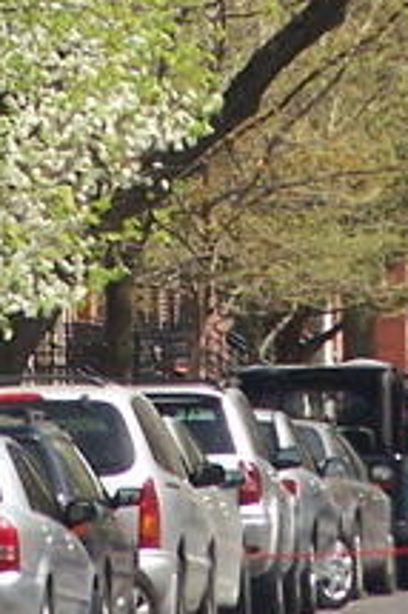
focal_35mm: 937
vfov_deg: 2.2
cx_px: 268
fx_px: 15953
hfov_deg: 1.5
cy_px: -294
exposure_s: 1/500
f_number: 3.2
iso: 200
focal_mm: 31.3
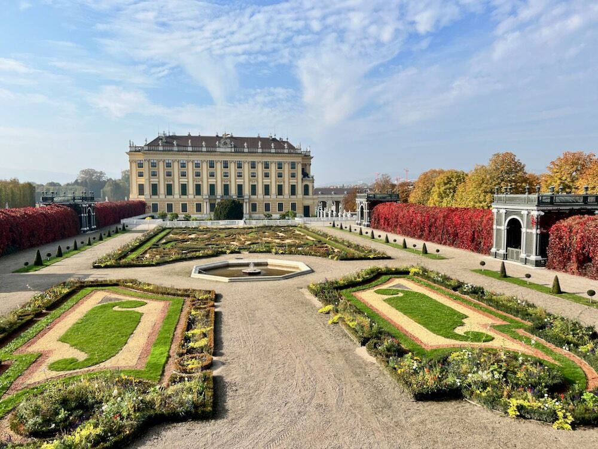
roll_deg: -0.9
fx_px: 449
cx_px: 299
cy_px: 224
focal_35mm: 26
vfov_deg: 53.1
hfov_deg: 67.3
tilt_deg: -4.0
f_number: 1.5
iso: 50
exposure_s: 1/5076
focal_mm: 5.7
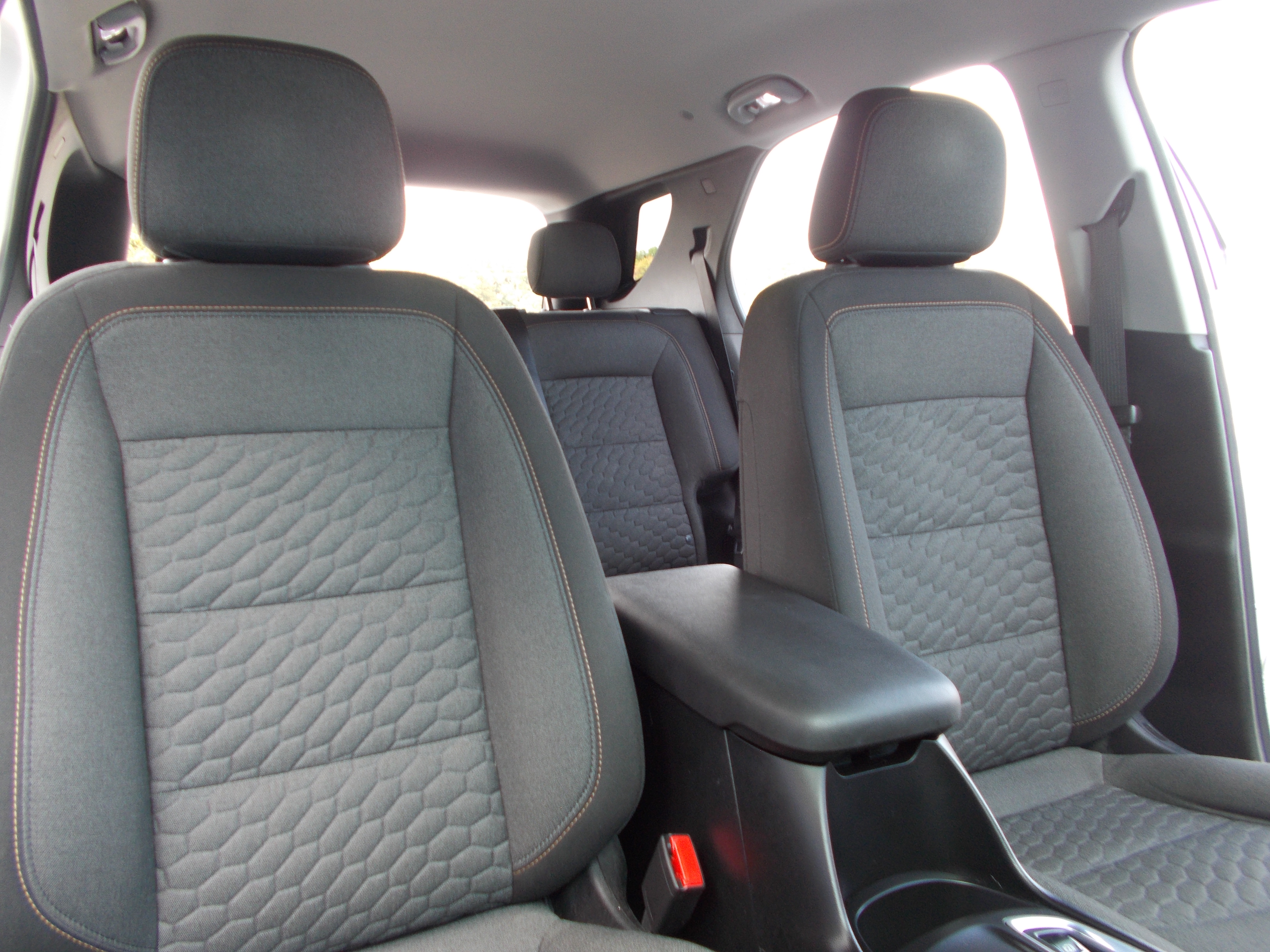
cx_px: 635
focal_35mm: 26
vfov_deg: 53.1
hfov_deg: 67.3
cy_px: 476
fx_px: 954
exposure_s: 1/25
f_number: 3.2
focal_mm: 4.6
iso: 100
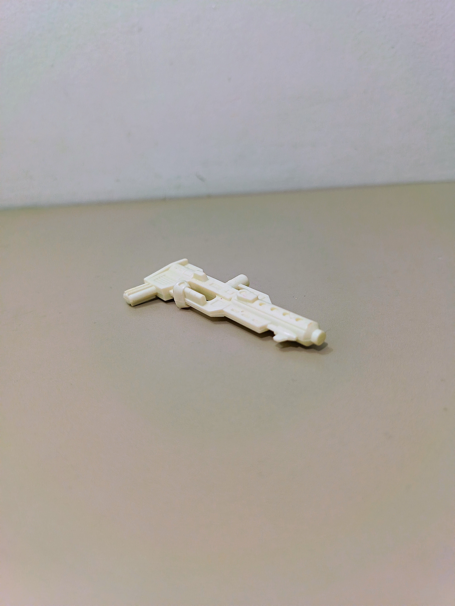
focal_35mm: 24
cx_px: 228
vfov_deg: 71.6
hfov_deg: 56.8
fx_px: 421
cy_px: 303
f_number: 1.75
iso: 1918
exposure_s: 1/33.3
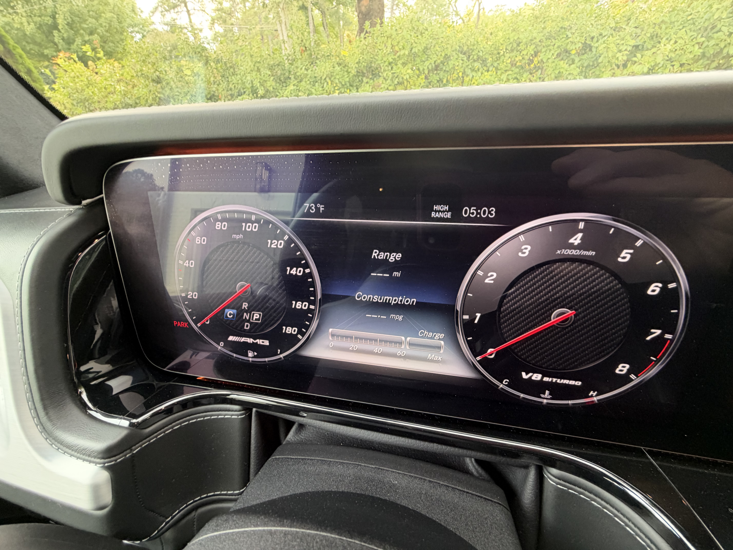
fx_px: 296
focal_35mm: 14
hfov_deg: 102.1
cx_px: 366
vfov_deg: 85.7
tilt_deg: -30.6
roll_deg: +3.3
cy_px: 275
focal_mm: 2.22
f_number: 2.2
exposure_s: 1/55
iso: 320
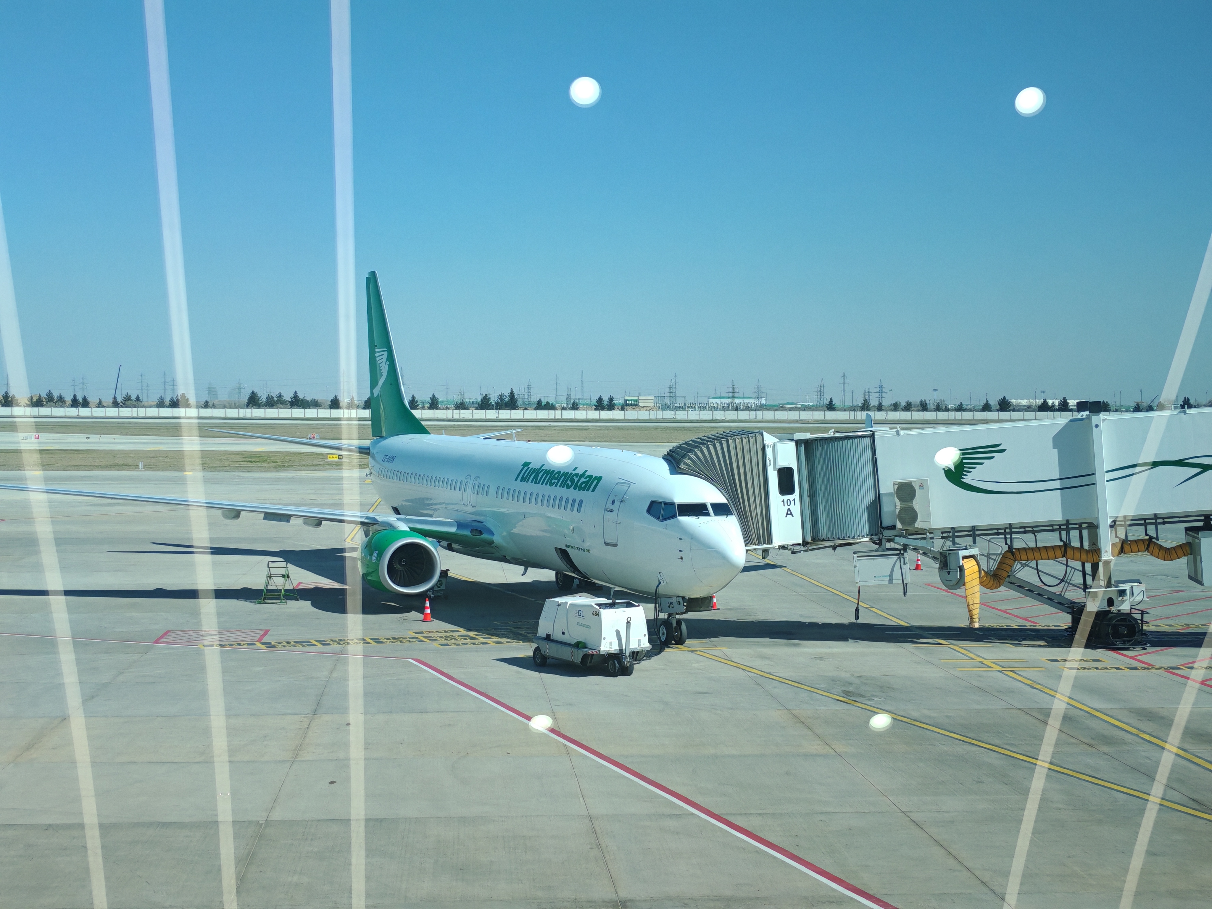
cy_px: 454
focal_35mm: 54
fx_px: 1891
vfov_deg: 27.0
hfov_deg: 35.5
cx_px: 606
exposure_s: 1/600
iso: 50
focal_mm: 5.52
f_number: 1.95
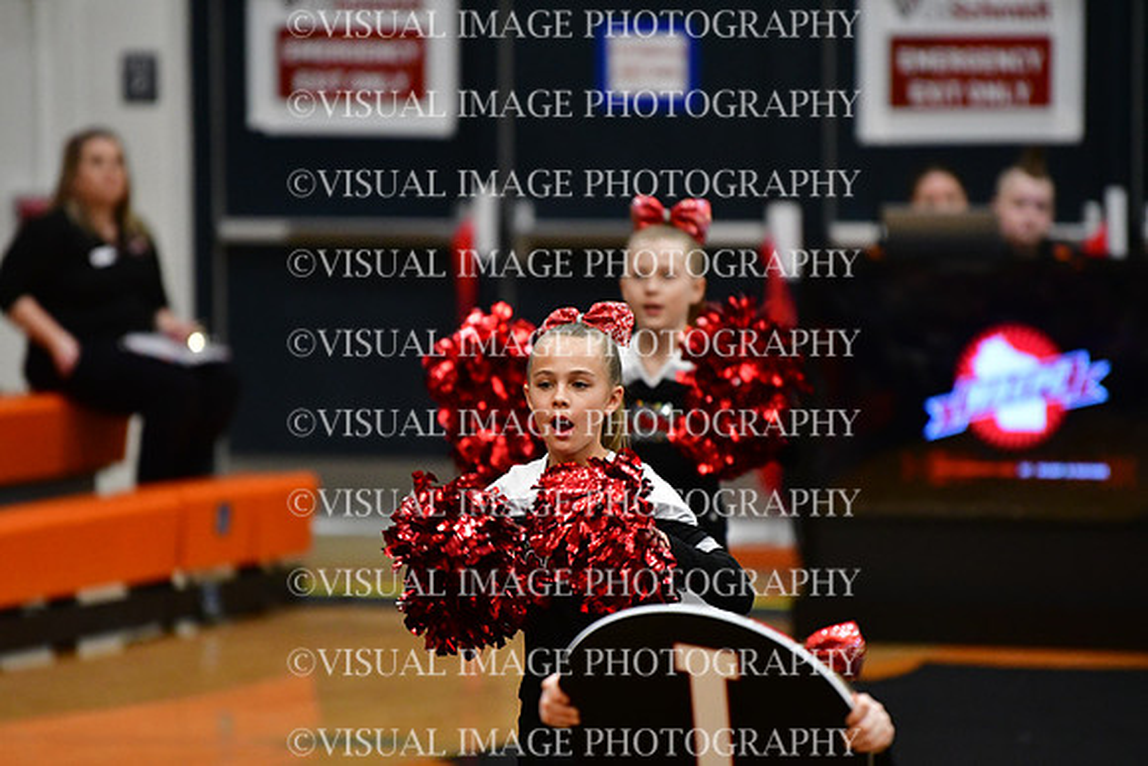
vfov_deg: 4.6
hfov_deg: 6.9
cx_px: 574
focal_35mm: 300
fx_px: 9568
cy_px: 383
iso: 4000
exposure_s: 1/800
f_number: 2.8
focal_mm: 200
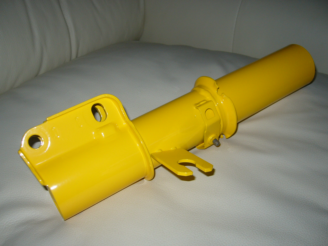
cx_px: 164
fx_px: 388
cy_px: 123
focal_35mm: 41
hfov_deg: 45.8
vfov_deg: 35.1
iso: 100
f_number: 3.1
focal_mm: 6.8
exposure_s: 1/60
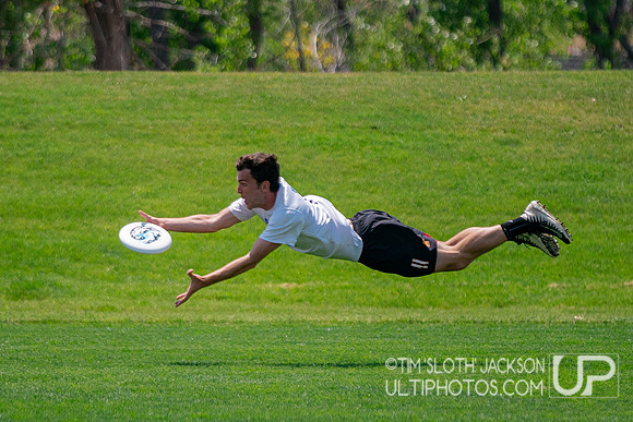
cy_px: 268
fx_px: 7794
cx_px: 266
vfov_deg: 3.1
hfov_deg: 4.7
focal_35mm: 443
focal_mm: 200
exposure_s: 1/10000
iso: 640
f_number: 2.8
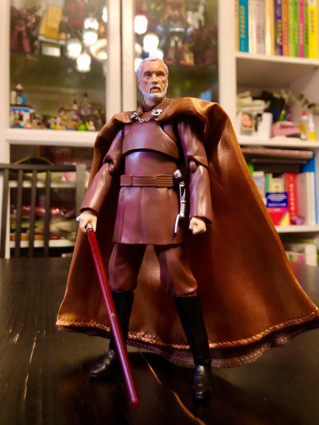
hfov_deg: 49.8
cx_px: 160
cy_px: 212
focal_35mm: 28
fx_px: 344
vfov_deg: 63.4
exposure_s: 1/15
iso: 64
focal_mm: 4
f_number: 1.8
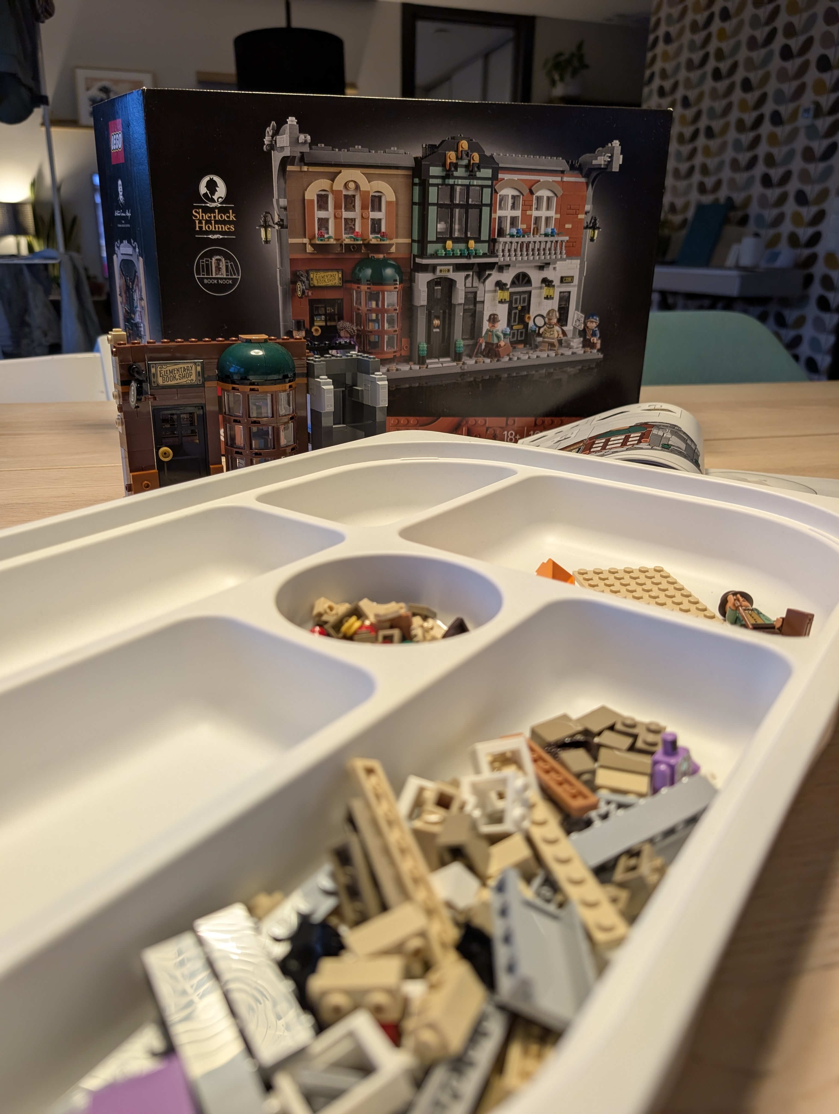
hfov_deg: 56.9
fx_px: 774
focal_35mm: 24
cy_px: 557
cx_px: 420
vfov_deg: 71.5
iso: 76
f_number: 1.68
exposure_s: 1/32.3
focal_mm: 6.9
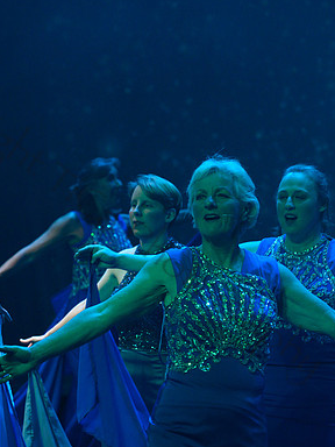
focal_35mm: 148
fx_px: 1910
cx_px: 121
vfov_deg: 13.3
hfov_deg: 10.0
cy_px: 224
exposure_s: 1/160
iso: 1250
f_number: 3.5
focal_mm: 102
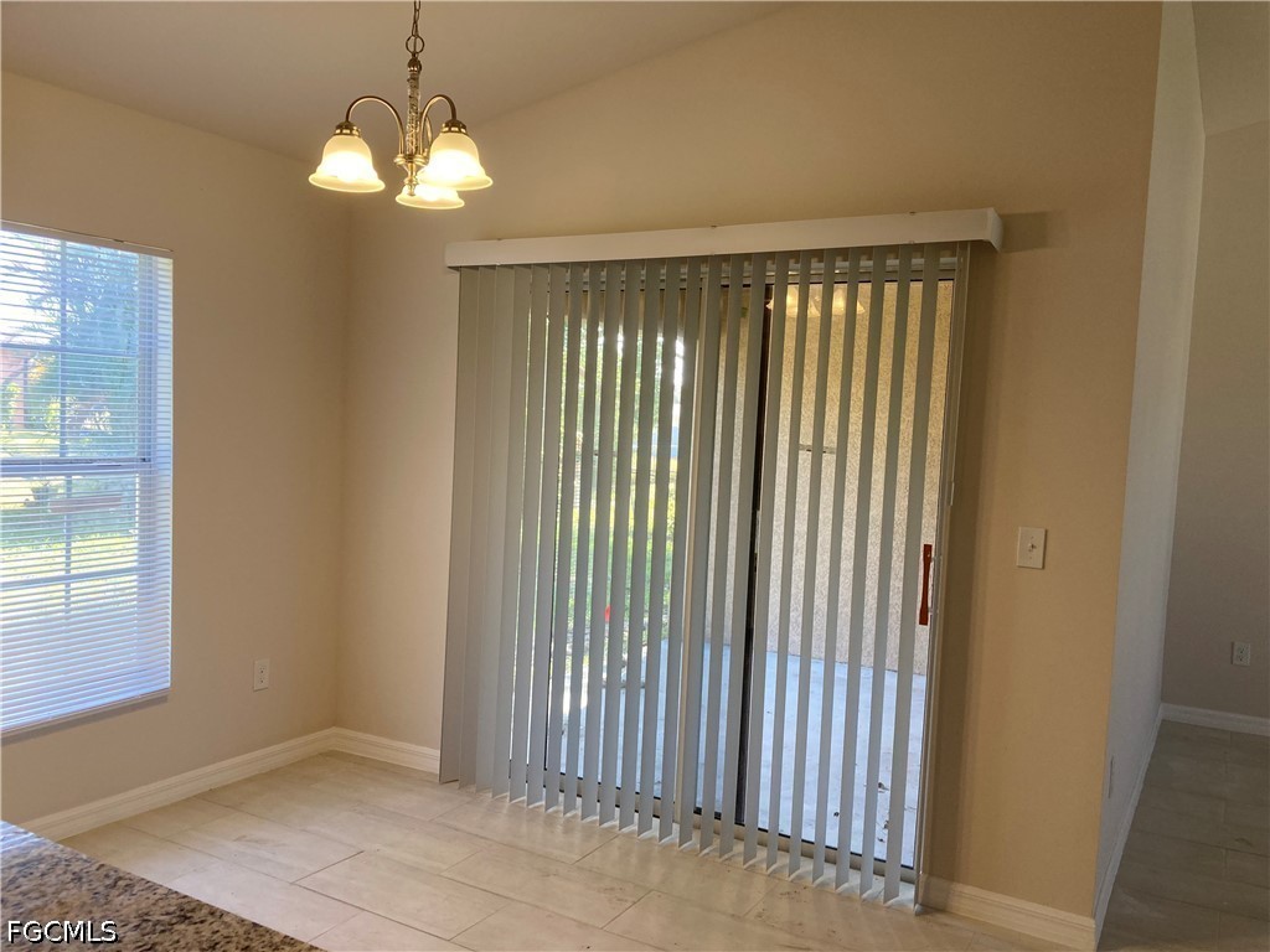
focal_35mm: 28
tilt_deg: -2.0
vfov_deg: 49.7
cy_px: 476
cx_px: 635
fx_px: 1027
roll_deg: -3.2
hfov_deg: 63.4
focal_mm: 3.99
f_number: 1.8
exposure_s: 1/60
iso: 40
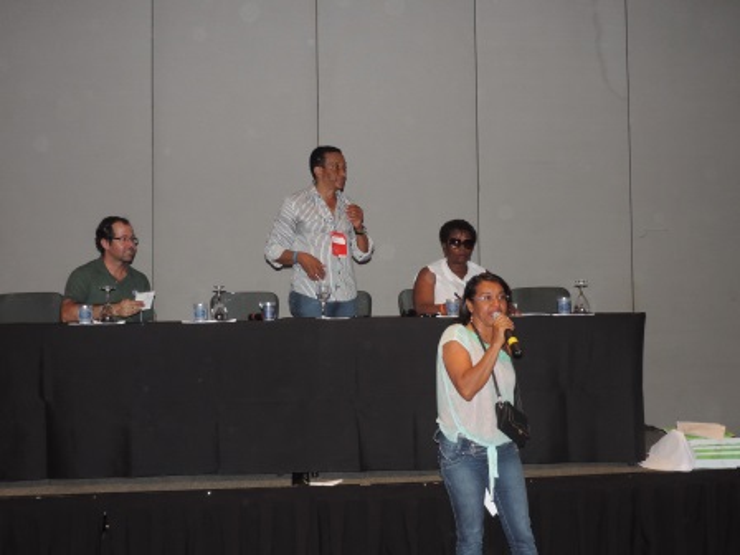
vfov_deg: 40.7
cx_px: 370
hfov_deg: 52.6
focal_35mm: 35
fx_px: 748
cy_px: 278
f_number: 3.3
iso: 280
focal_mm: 6.2
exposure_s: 1/50
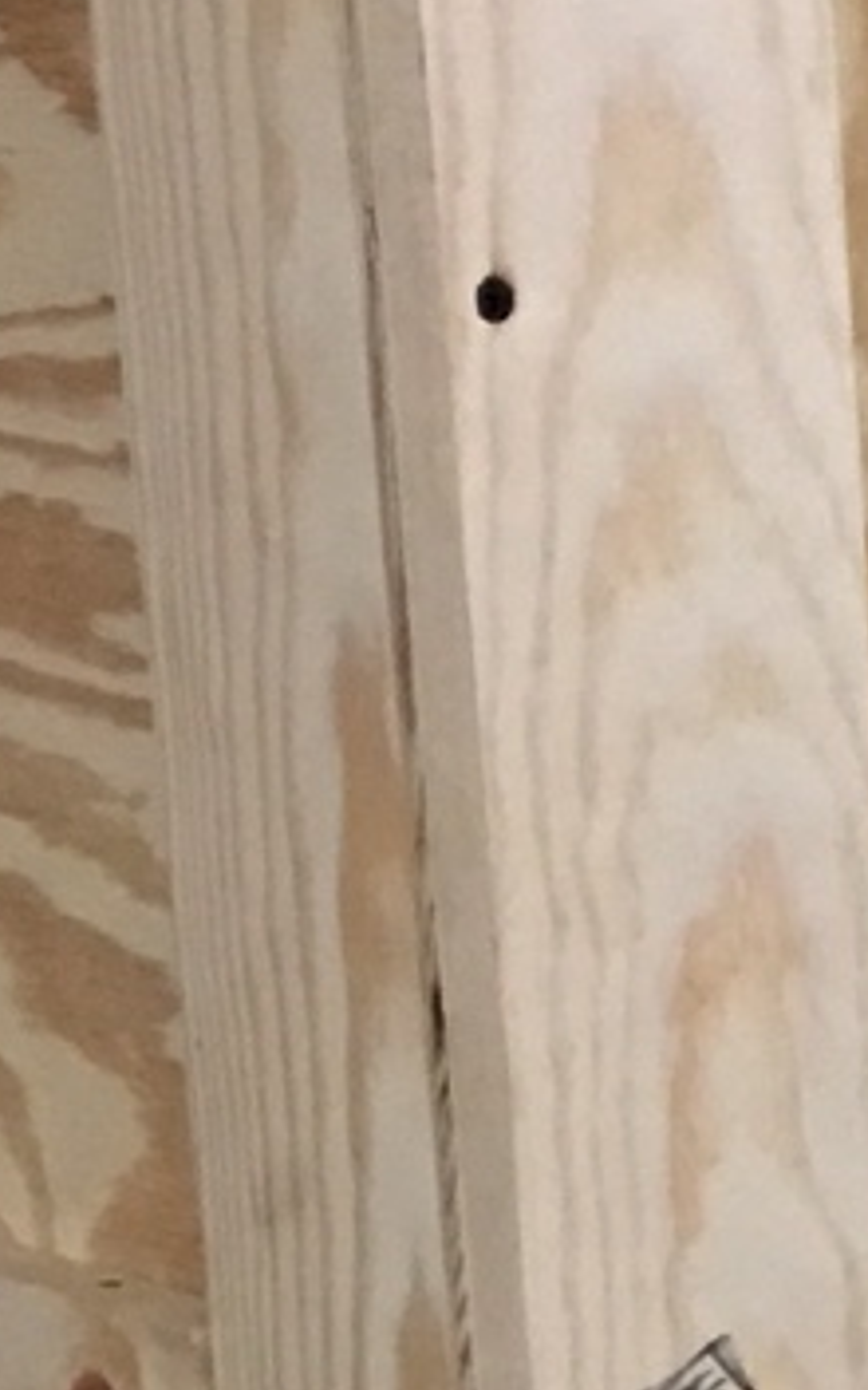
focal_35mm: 176
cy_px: 2053
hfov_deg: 6.6
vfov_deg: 11.4
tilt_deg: -17.2
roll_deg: -1.6
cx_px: 2860
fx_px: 6661
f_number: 2.2
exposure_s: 1/15
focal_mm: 4.15
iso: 80
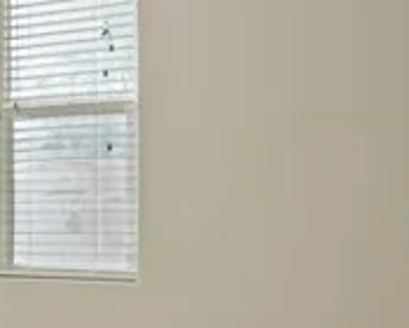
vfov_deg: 19.7
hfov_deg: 18.2
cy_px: 252
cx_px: -372
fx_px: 932
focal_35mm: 77
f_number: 9
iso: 100
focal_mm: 14
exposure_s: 1/5
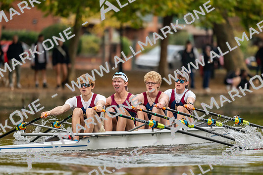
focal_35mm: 437
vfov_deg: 3.1
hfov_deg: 4.7
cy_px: 93
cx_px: 127
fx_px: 3192
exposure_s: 1/2500
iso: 2000
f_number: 4.5
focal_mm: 400
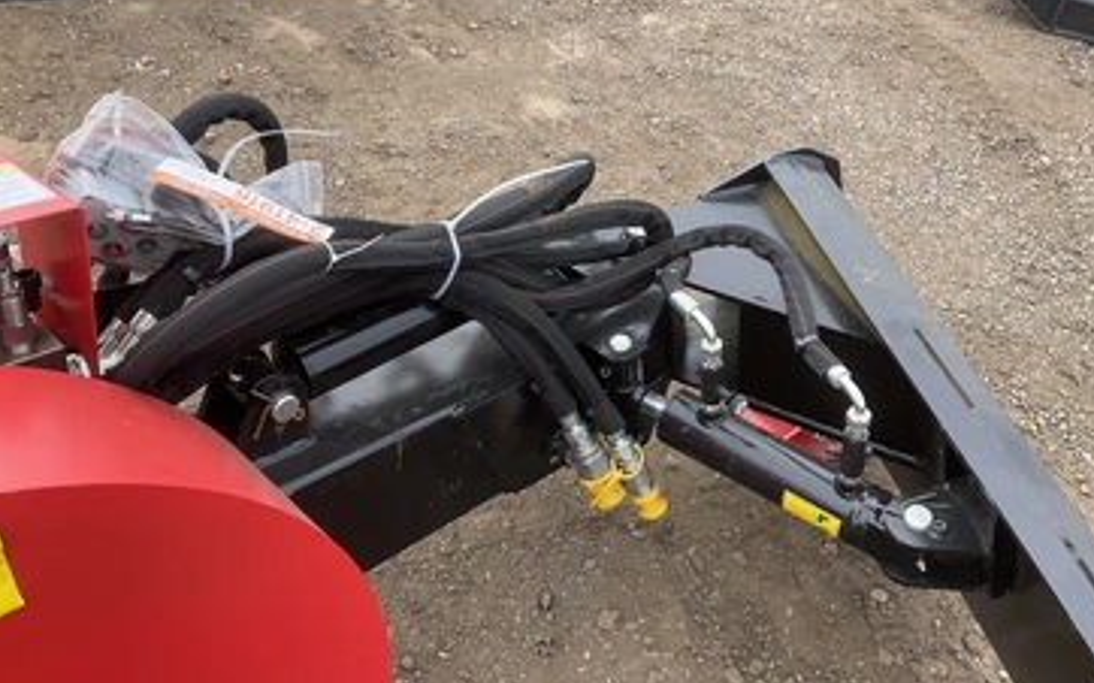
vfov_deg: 37.2
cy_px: 323
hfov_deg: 56.6
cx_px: 598
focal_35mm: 34
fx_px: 1013
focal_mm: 3
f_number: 1.8
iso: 25
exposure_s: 1/358
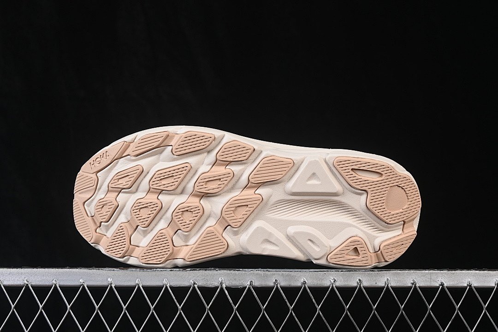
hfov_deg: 27.0
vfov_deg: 18.2
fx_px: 1037
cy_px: 166
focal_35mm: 75
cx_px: 249
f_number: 8
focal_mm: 50
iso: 160
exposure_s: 1/80
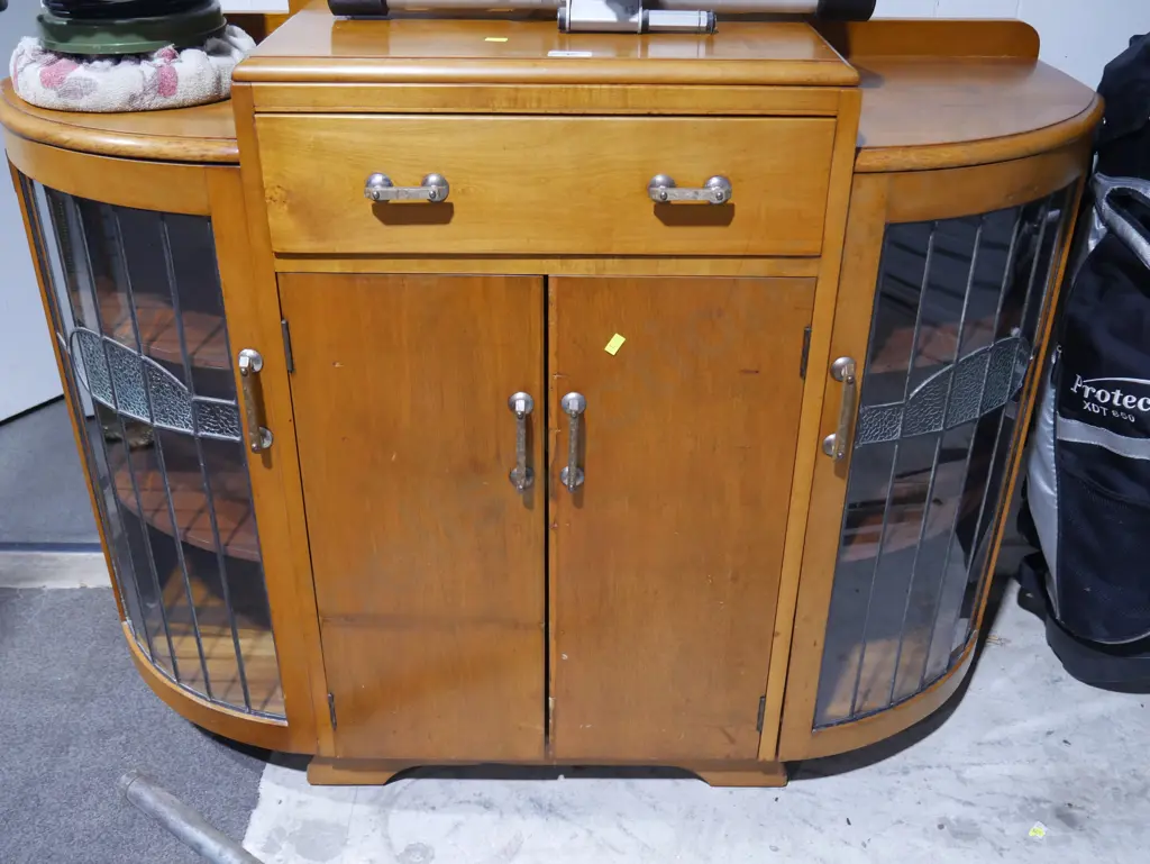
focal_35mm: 34
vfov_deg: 41.8
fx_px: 1130
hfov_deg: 53.9
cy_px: 432
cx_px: 575
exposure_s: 1/60
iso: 800
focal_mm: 17
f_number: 4
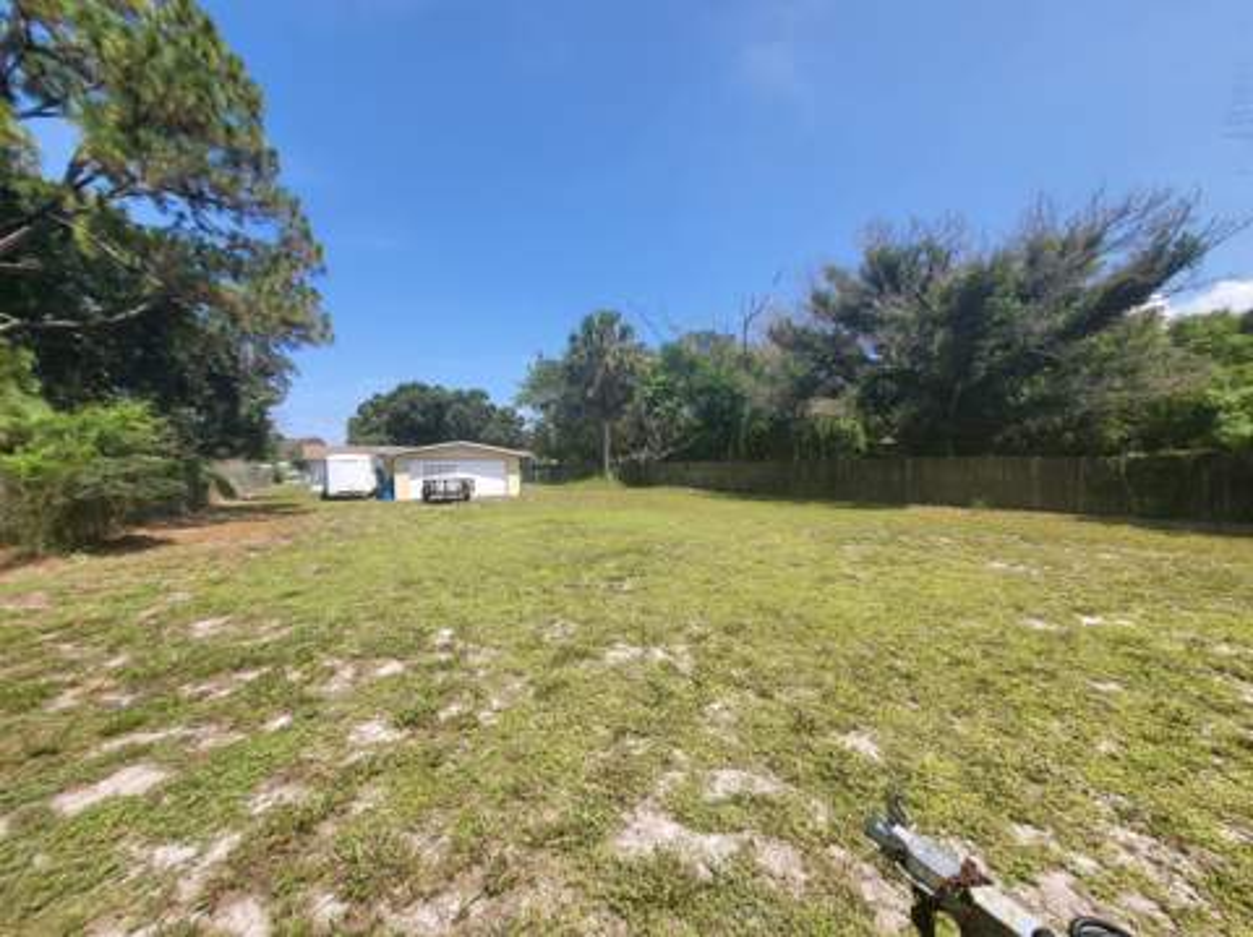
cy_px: 468
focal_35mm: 13
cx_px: 626
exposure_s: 1/827
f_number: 2.2
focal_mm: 1.74
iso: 32
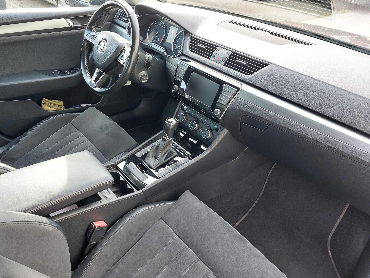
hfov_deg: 63.3
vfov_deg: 49.7
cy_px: 129
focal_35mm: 28
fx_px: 299
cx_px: 169
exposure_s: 1/60
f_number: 1.8
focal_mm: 5.23
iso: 80
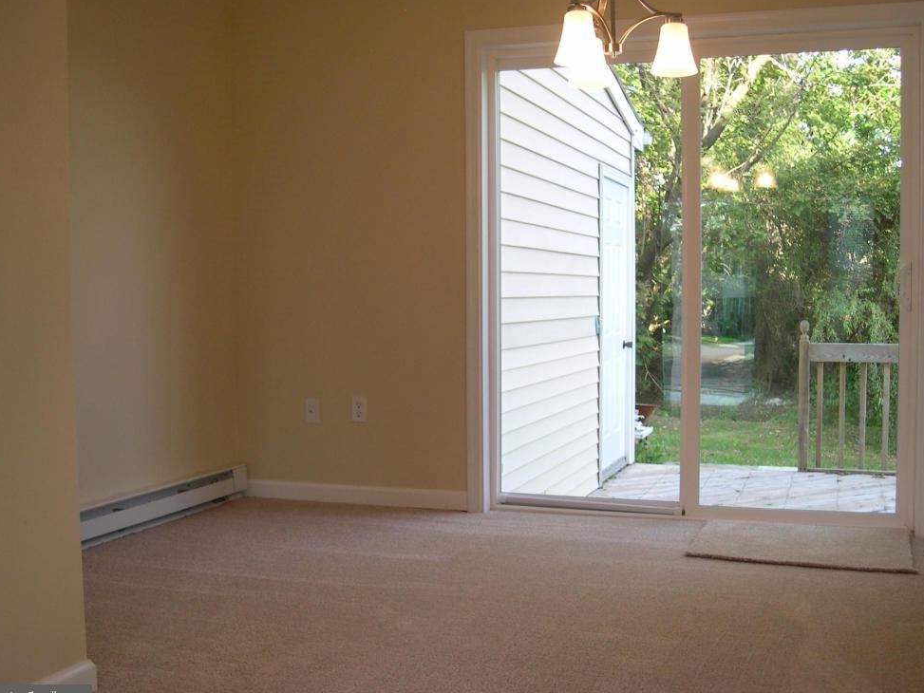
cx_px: 460
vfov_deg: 36.0
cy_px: 359
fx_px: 1068
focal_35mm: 40
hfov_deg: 46.8
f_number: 2.8
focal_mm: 8
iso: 100
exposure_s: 1/62.8
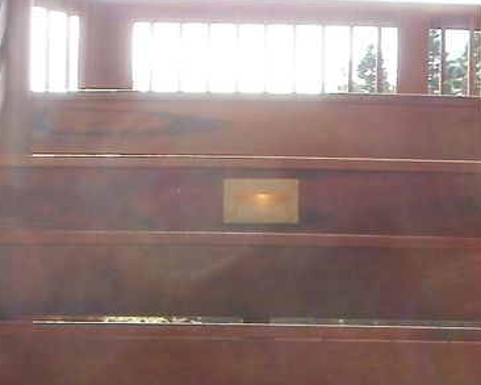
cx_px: 312
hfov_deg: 16.5
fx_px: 1652
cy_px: 571
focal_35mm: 116
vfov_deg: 12.6
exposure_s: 1/80
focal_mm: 6.3
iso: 100
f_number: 5.6
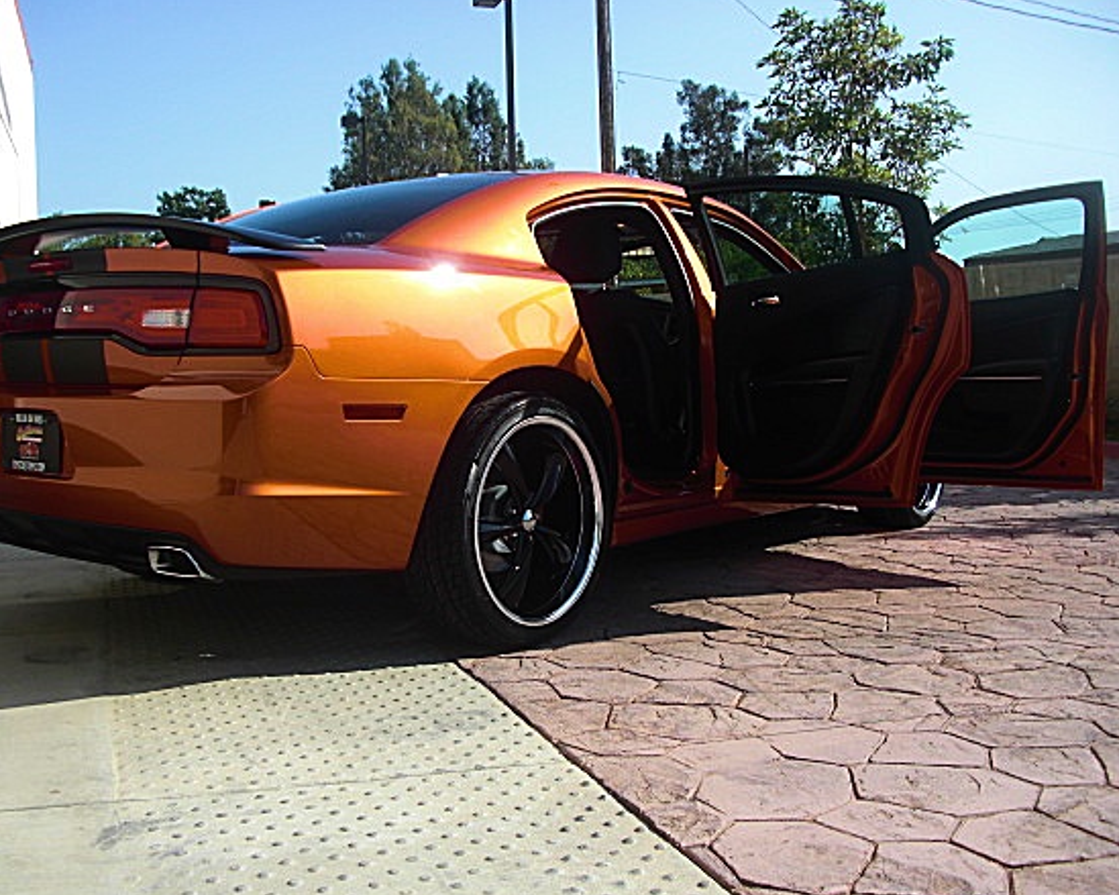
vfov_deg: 36.5
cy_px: 479
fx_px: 1358
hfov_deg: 44.8
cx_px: 520
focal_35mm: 41
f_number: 2.8
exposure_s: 1/640
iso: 50
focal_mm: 6.3
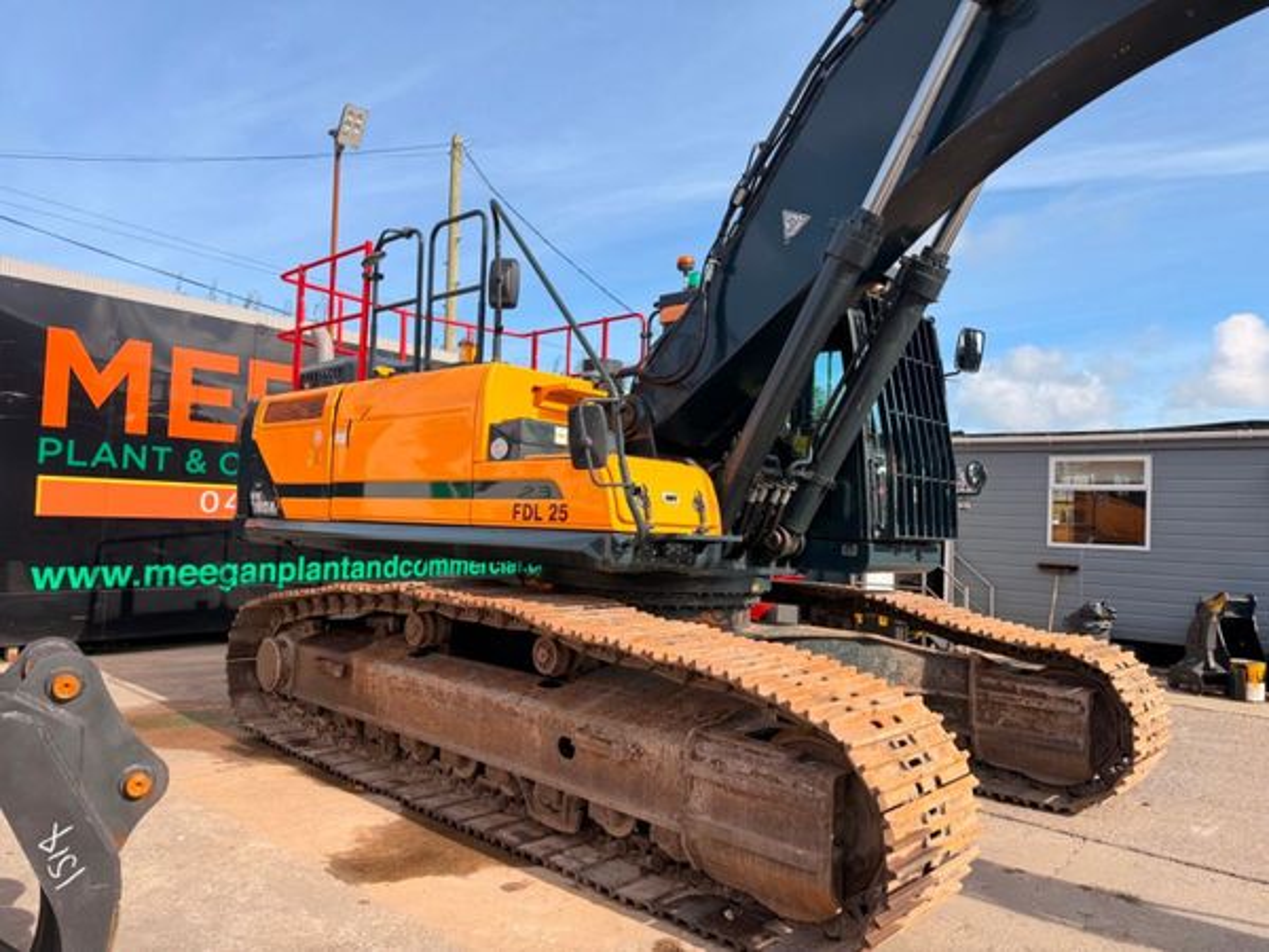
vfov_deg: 56.8
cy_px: 476
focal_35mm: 24
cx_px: 634
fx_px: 880
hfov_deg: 71.6
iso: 80
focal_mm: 6.76
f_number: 1.78
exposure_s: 1/2525
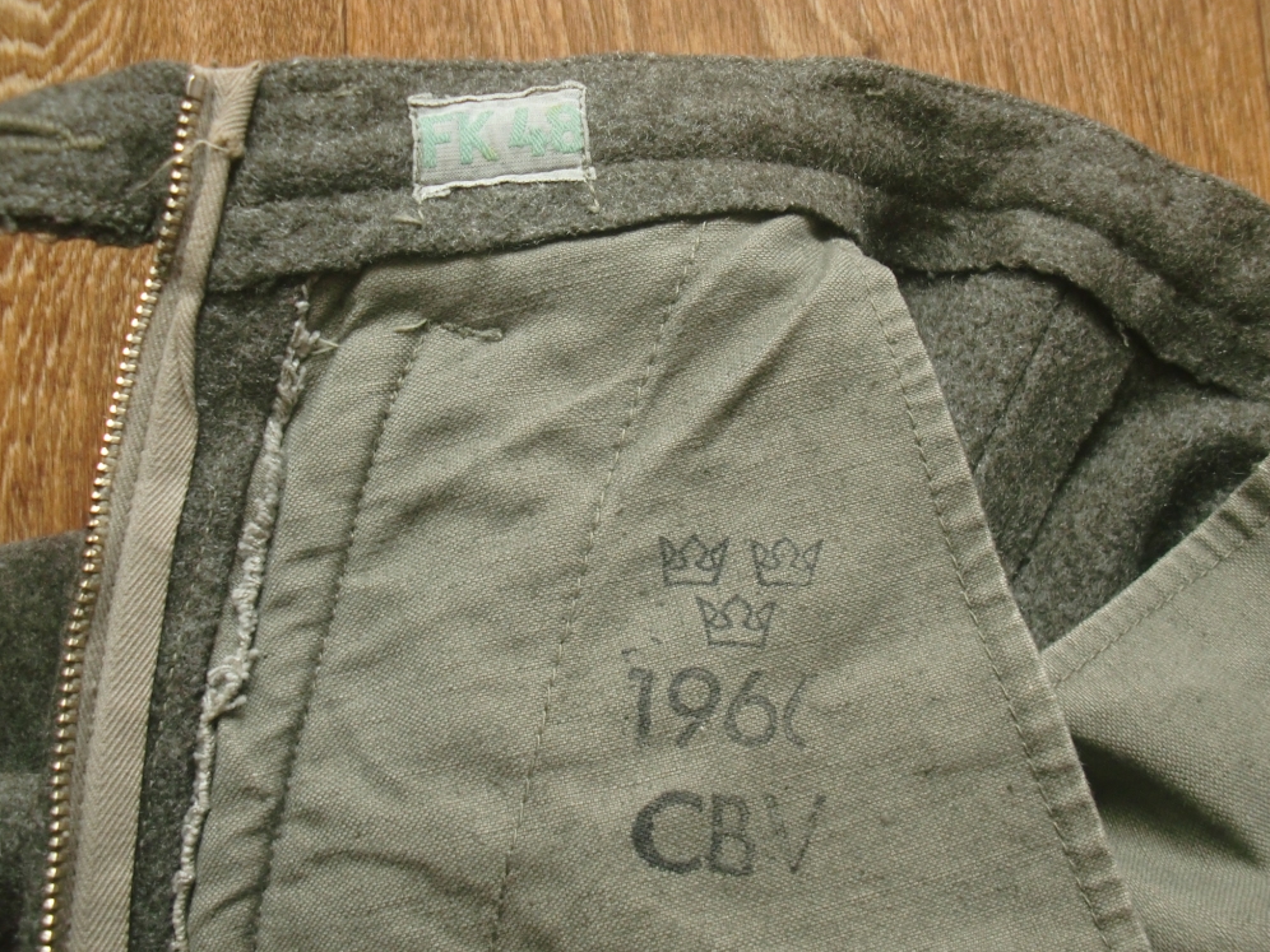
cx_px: 648
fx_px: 1357
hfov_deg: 50.1
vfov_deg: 38.7
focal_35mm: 37
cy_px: 475
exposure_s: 1/8
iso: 200
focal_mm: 6.3
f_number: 2.8
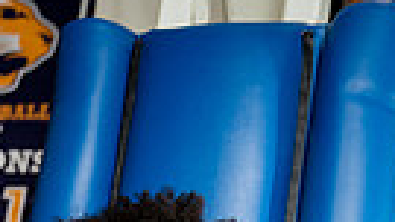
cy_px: 590
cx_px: 53
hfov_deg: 20.0
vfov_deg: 9.7
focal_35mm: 105
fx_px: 1100
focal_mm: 30
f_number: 4
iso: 400
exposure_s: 1/250
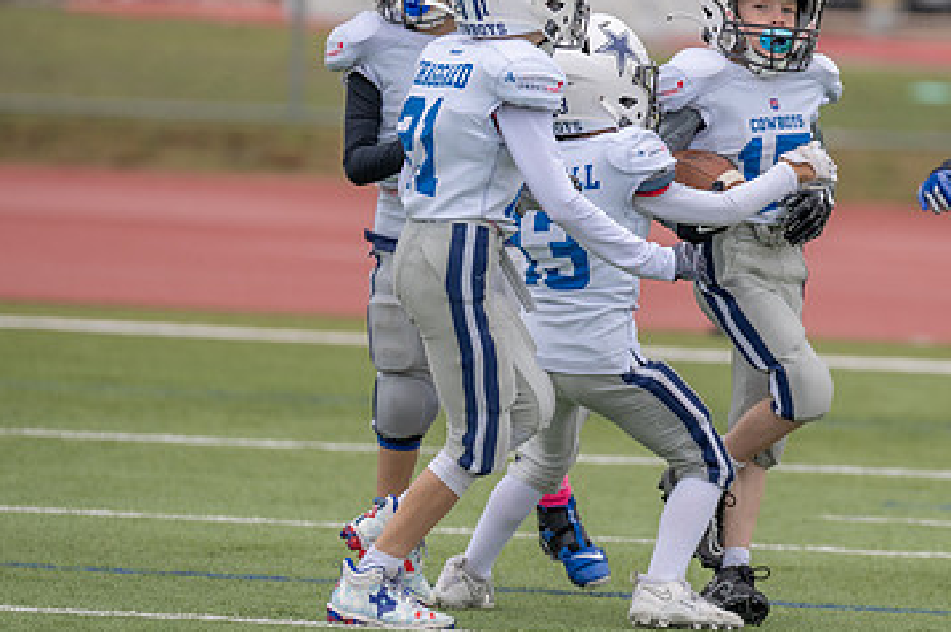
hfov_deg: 4.2
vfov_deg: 2.8
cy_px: 290
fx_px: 12826
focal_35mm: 486
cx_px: 698
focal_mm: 200
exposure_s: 1/1250
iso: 200
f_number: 2.8
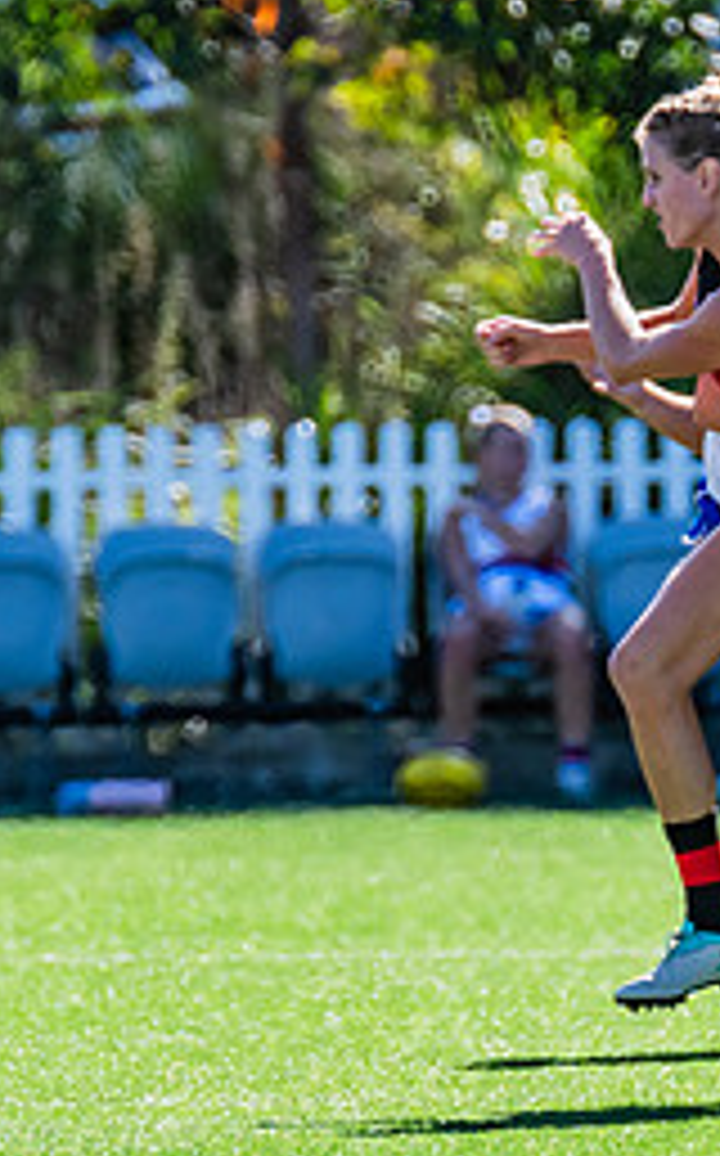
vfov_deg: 1.5
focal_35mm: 1399
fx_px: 44046
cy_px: 570
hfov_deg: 0.9
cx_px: 761
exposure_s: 1/1250
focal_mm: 550
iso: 800
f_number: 9
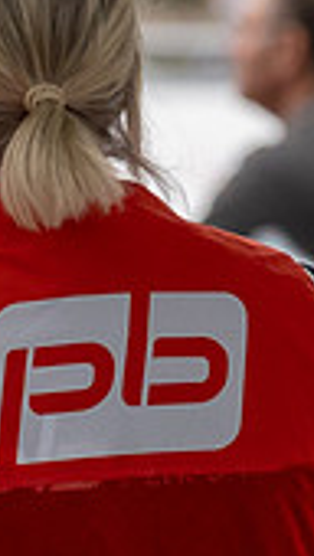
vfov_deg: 2.0
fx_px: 15673
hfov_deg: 1.1
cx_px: -312
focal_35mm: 1062
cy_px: -19
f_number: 3.5
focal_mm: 122
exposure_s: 1/1000
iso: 1000
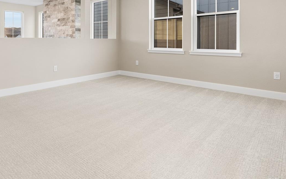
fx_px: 195
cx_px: 94
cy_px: 41
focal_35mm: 25
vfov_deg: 47.1
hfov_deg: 70.4
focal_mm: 16
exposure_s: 1/50
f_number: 4
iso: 400
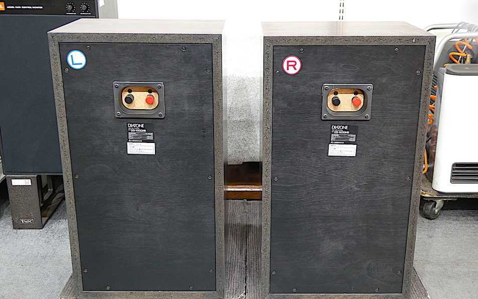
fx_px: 560
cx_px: 241
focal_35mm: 43
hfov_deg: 46.2
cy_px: 158
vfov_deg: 29.9
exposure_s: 1/3.2
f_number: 3.8
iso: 200
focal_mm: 7.2
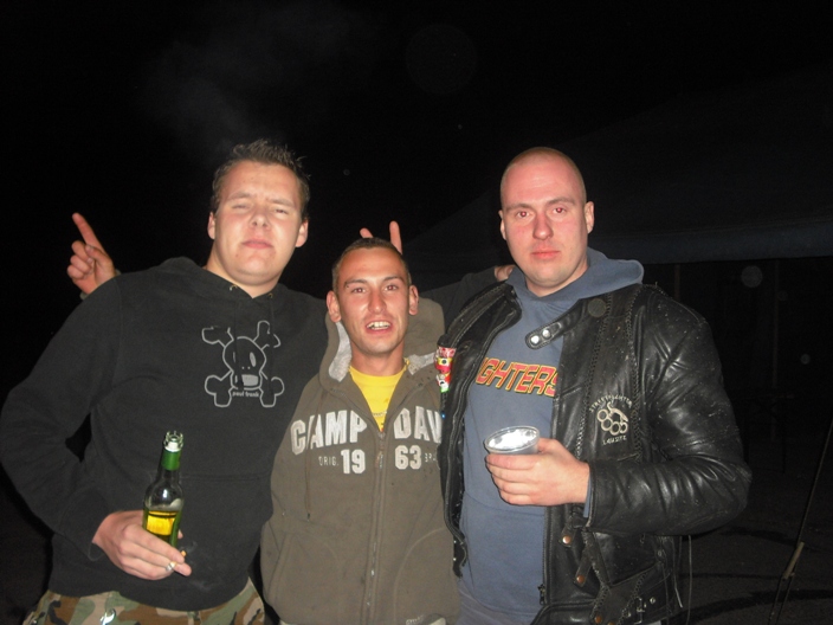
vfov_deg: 37.7
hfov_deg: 49.0
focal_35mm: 38
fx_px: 914
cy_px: 312
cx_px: 416
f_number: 2.8
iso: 200
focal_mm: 6.2
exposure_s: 1/60
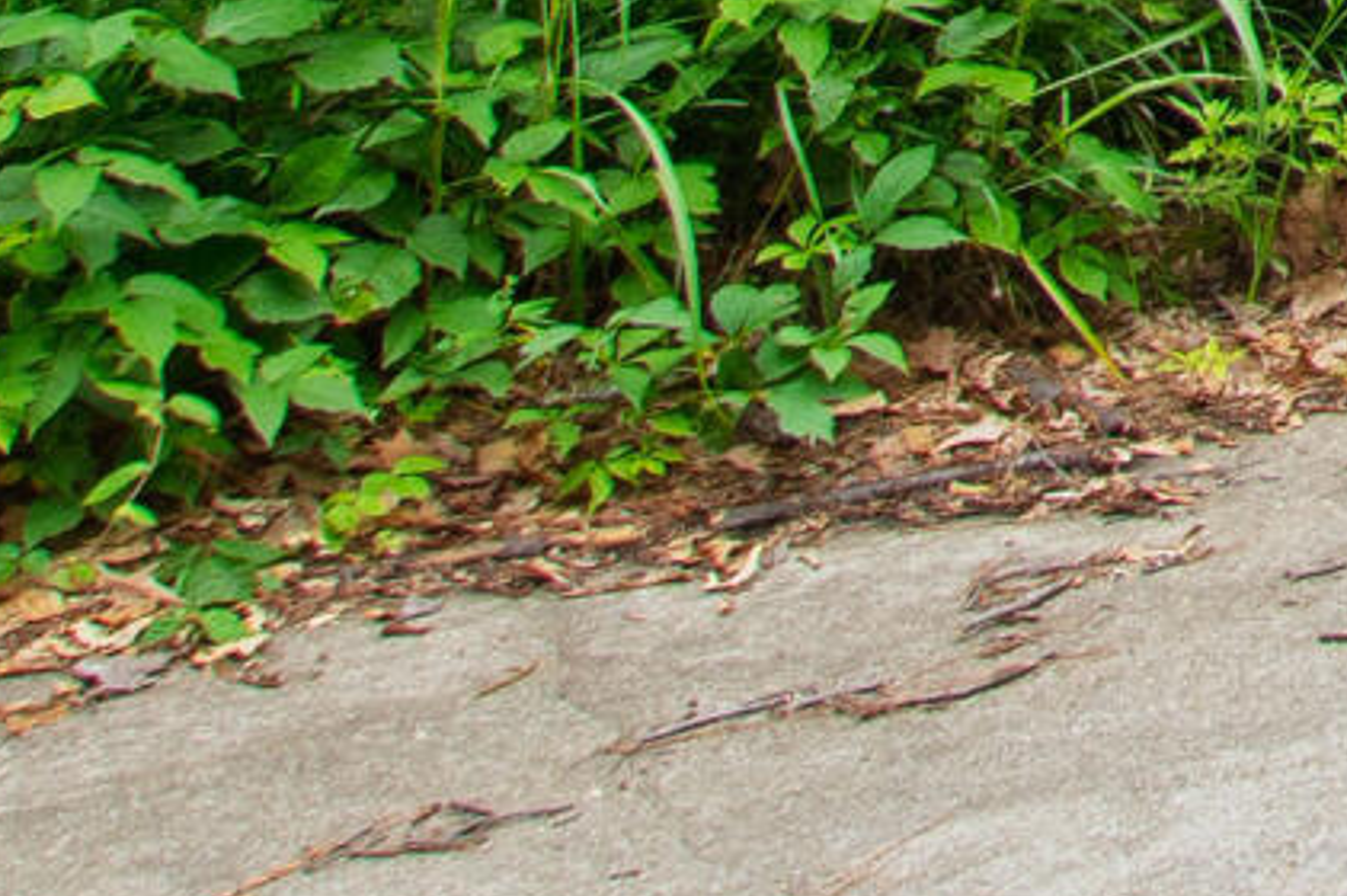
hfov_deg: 12.8
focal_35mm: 107
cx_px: 3526
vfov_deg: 10.2
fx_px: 4000
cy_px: -1594
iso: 100
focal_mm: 10
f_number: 8
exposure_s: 1/50
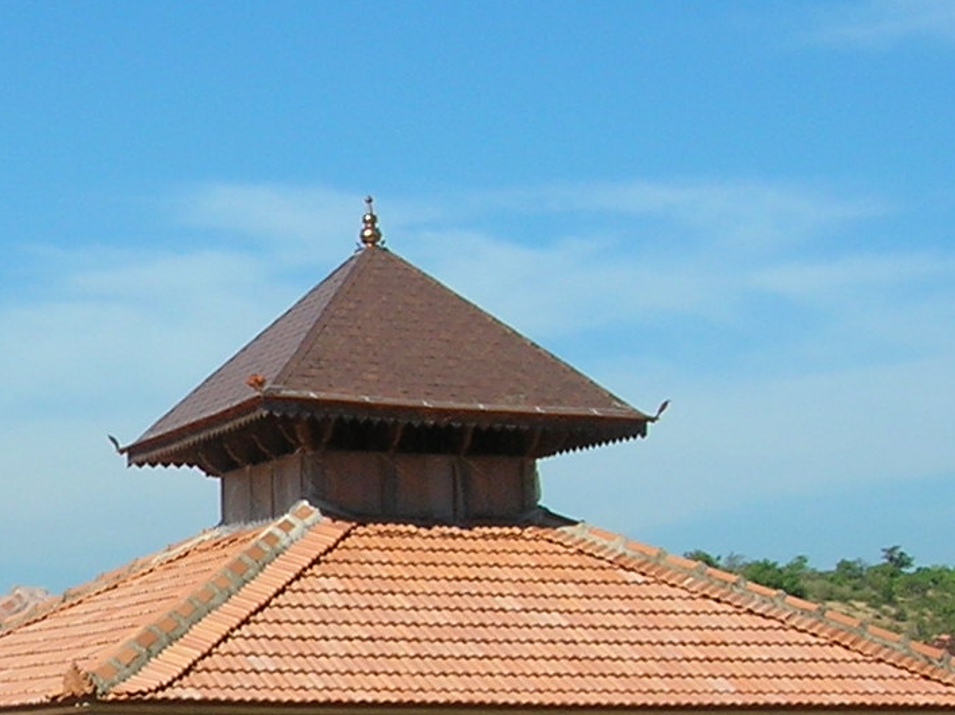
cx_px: -213
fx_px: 3032
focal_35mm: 110
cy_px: 577
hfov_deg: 17.0
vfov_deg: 13.4
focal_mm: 5.7
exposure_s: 1/484
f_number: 4.9
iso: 50
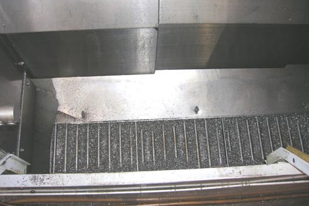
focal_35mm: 36
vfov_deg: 36.8
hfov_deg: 53.1
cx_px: 152
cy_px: 101
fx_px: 309
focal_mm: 5.7
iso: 50
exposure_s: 1/60.1
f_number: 2.9
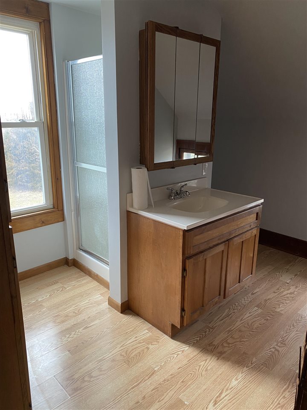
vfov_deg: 67.3
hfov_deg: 53.1
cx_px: 154
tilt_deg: -16.6
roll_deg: -0.2
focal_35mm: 26
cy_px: 205
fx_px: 307
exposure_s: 1/77
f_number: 1.8
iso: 125
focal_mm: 4.25
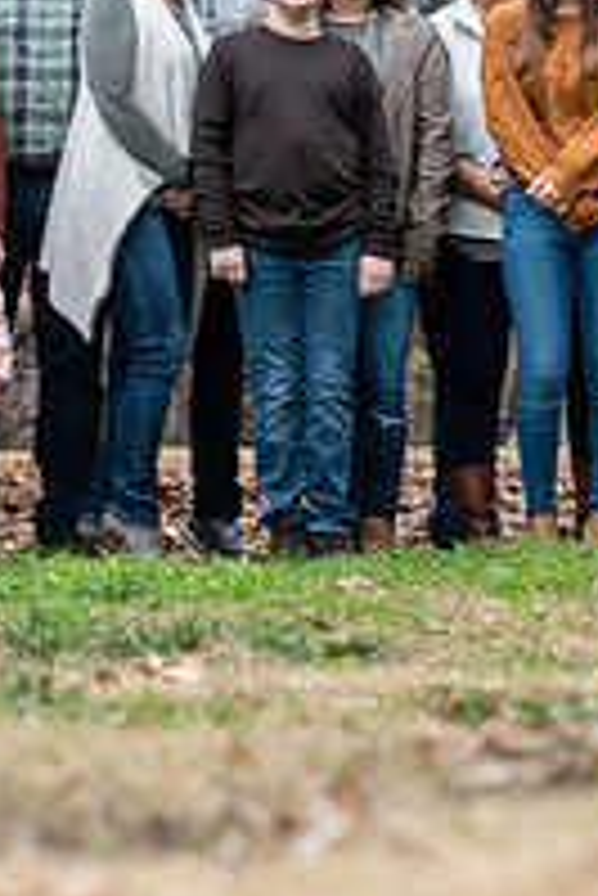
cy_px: 52
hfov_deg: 5.0
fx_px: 6889
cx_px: 602
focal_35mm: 277
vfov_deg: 7.4
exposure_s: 1/125
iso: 200
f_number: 4
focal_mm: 95
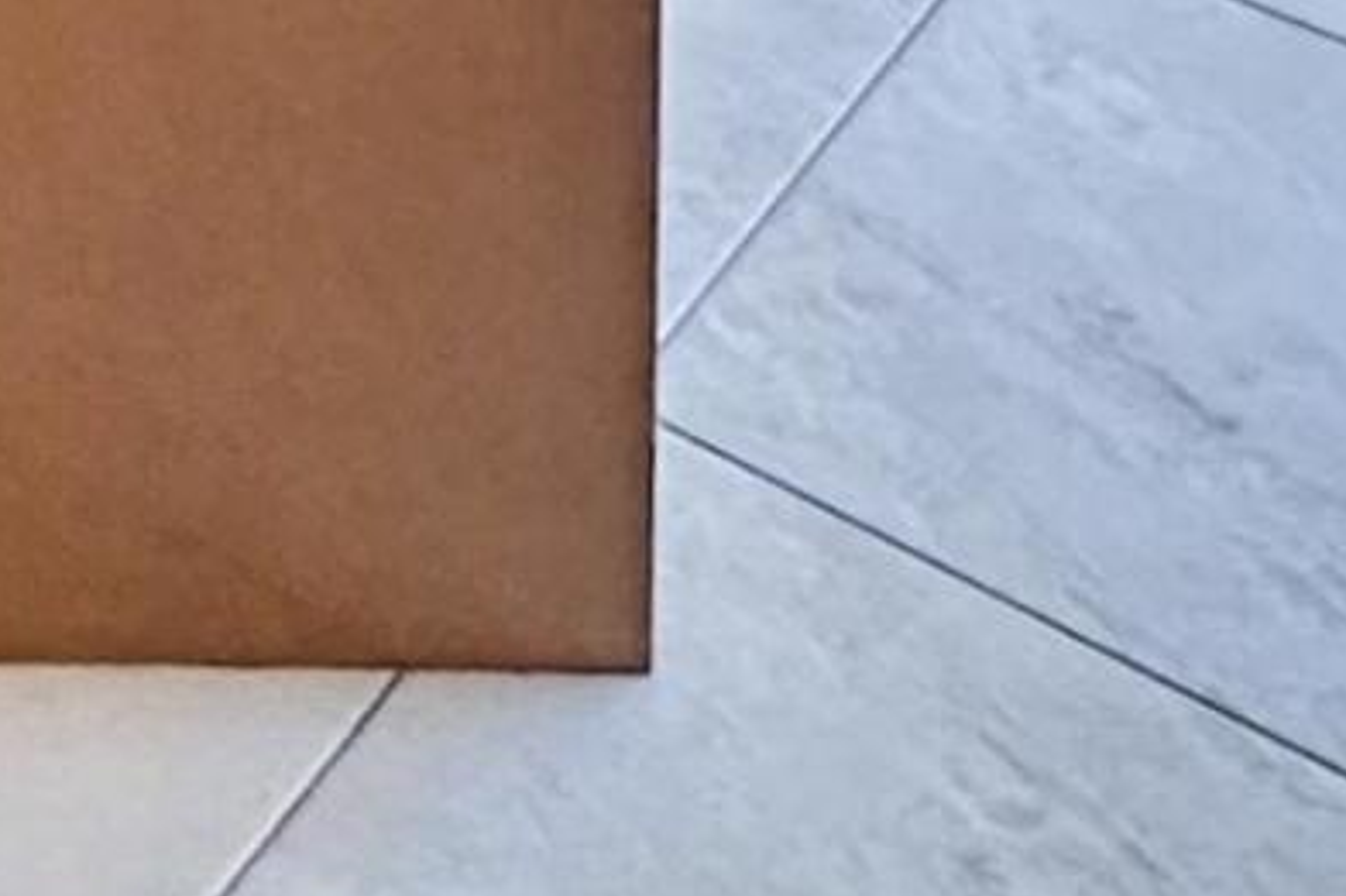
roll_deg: -1.0
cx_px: -1229
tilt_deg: -1.6
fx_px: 3999
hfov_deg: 15.7
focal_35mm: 107
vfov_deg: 8.3
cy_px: -2503
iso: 250
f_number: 2.2
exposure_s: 1/120
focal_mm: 2.22
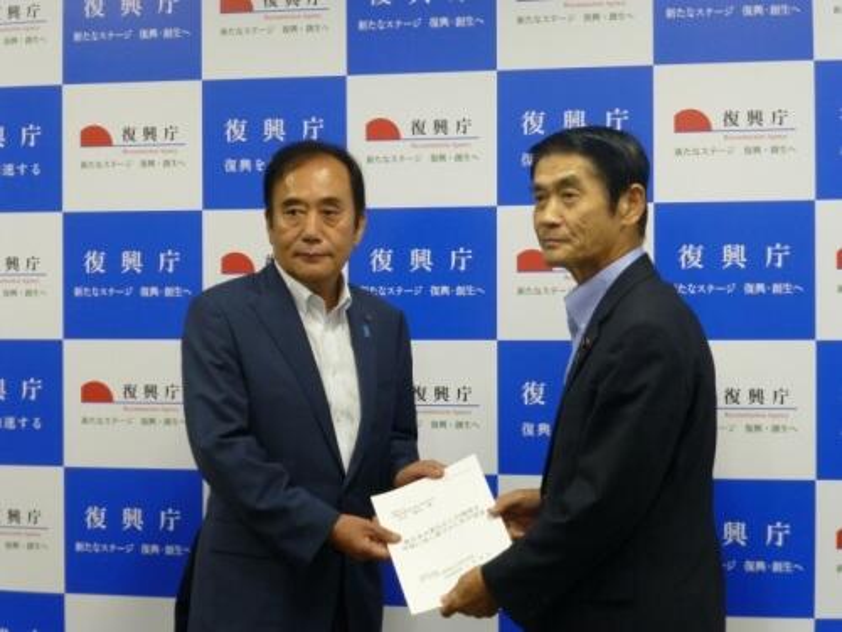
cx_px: 421
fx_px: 1922
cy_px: 316
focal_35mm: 79
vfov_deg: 18.7
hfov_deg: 24.7
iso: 400
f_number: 5.1
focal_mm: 14.2
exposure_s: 1/30
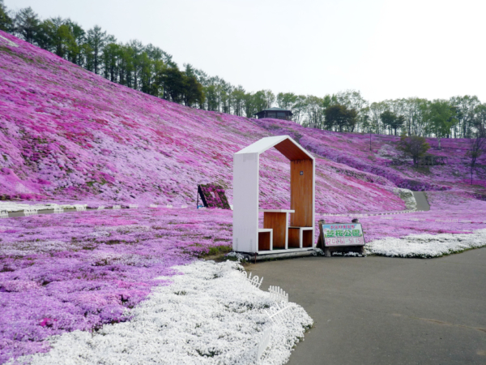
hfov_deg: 49.0
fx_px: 534
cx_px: 243
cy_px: 182
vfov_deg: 37.7
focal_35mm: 38
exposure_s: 1/1000
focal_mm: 6.3
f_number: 2.9
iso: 100
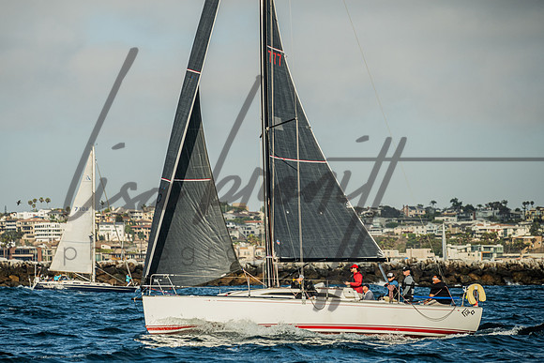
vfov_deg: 5.8
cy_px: 152
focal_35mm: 238
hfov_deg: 8.7
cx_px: 239
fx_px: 3591
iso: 250
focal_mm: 200
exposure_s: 1/800
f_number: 6.3
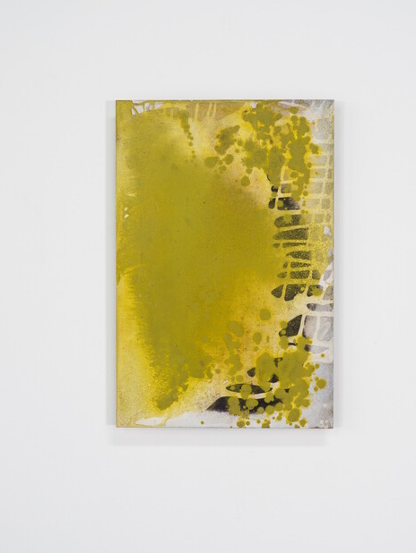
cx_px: 222
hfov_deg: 26.6
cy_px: 288
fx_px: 881
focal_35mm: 55
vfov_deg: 34.9
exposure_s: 1/2
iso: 200
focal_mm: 64
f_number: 11
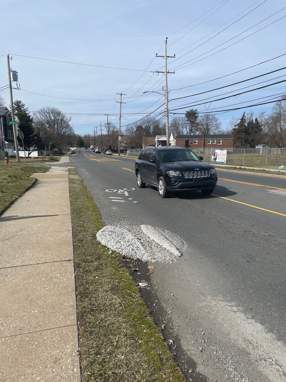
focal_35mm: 26
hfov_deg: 53.1
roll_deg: +0.8
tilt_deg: -7.4
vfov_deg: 67.3
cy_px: 191
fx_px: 286
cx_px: 143
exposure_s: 1/7299
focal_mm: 4.2
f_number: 1.6
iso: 50
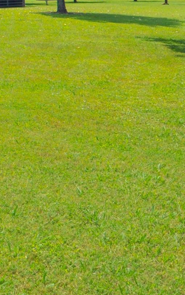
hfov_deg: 14.8
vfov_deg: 28.3
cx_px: -214
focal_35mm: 67
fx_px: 540
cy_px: -17
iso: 200
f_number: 9
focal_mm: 12
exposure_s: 1/320
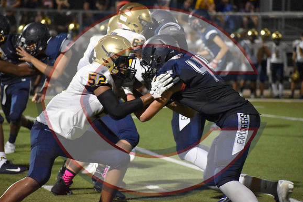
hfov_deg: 8.0
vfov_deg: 5.3
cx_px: 152
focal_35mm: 257
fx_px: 2163
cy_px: 101
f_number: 5
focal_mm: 170
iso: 12800
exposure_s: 1/500
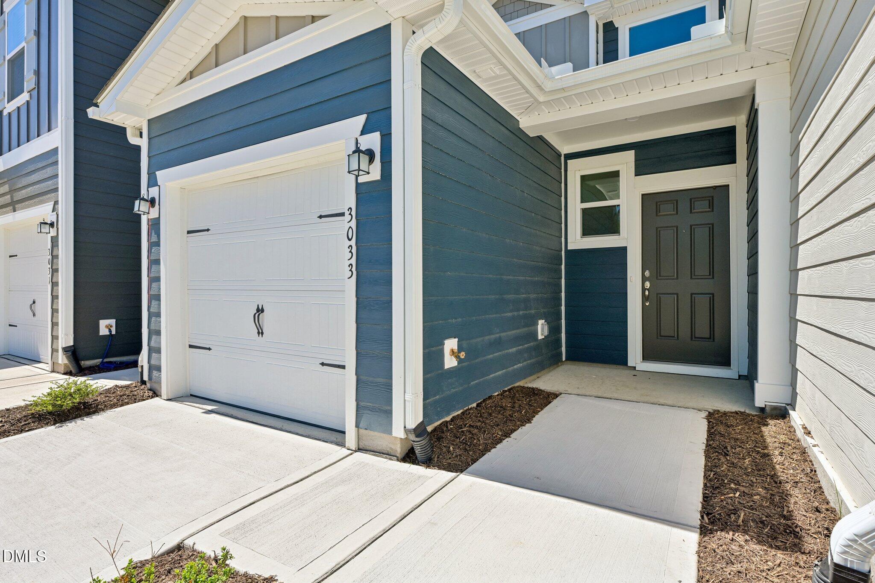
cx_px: 438
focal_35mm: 18
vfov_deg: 67.4
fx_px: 437
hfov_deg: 90.0
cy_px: 292
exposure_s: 1/320
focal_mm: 18
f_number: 8
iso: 100
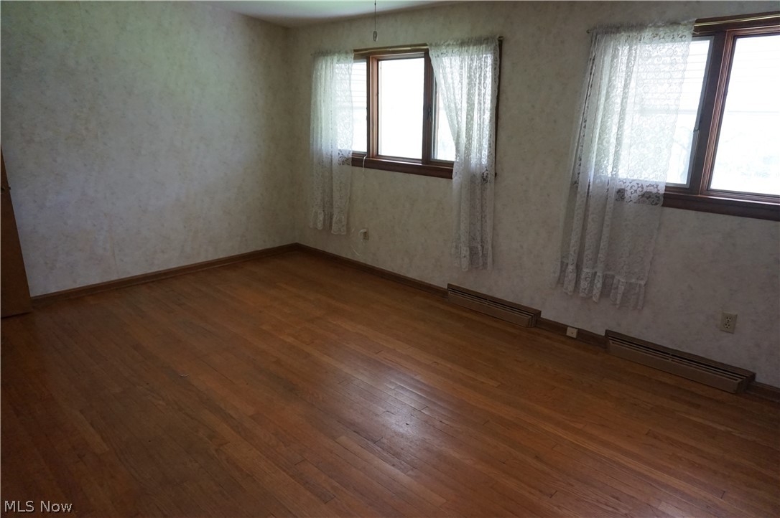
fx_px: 520
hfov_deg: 73.8
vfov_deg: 53.0
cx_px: 390
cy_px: 259
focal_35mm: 24
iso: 1600
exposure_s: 1/160
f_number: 3.5
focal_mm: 16
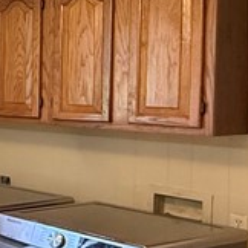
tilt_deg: -0.5
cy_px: 93
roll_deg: -1.0
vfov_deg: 22.1
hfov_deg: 15.9
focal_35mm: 78
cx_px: -282
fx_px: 632
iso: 640
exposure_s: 1/60
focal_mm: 2.22
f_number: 2.2
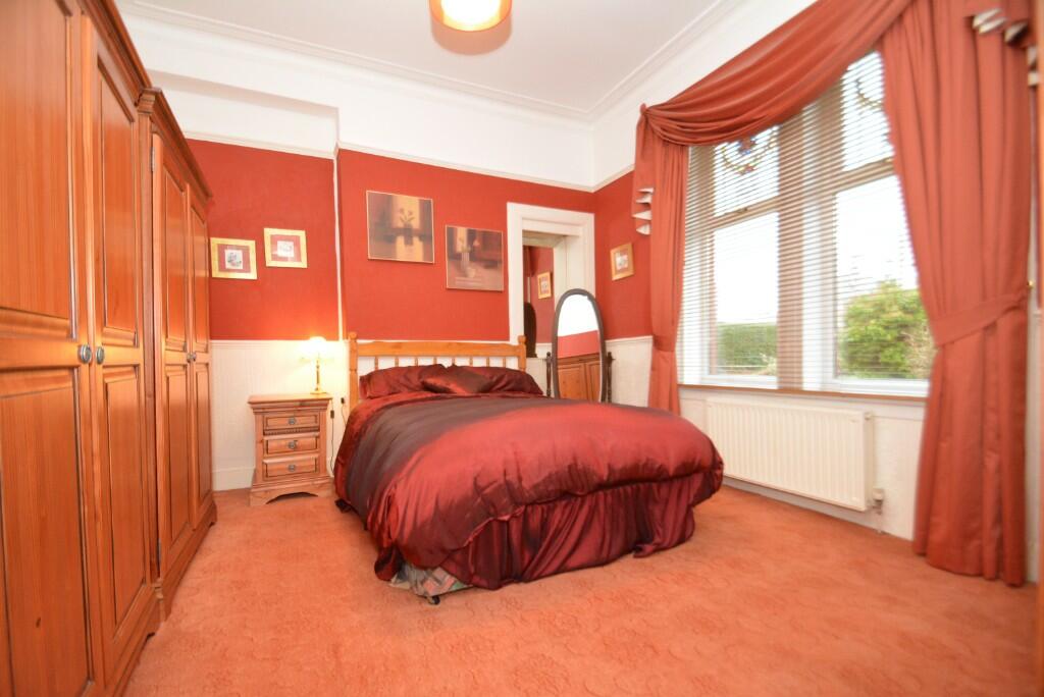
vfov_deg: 77.4
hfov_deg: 100.4
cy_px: 348
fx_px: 435
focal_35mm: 15
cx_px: 522
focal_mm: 10
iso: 2500
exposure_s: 1/60
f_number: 4
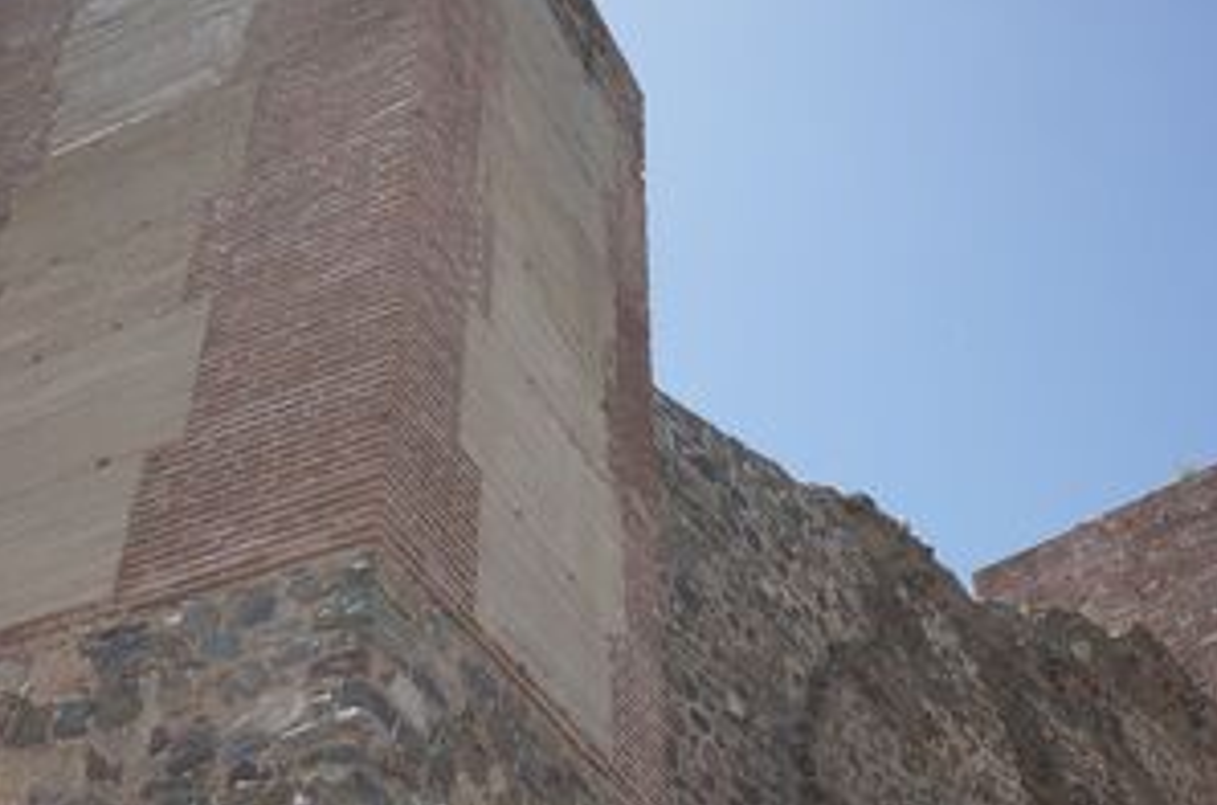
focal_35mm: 47
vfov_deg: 28.4
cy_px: 505
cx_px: 686
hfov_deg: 41.9
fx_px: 1585
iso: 100
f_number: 5.6
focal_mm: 18.3
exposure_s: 1/350
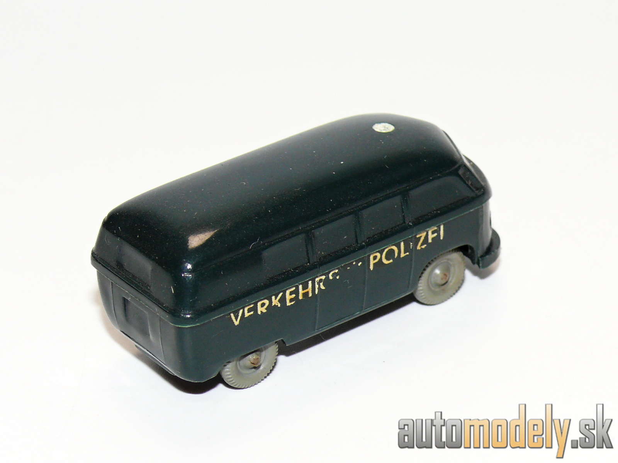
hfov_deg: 14.9
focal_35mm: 132
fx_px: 2357
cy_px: 232
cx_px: 309
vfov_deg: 11.2
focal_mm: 15.7
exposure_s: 1/30
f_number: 4
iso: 100
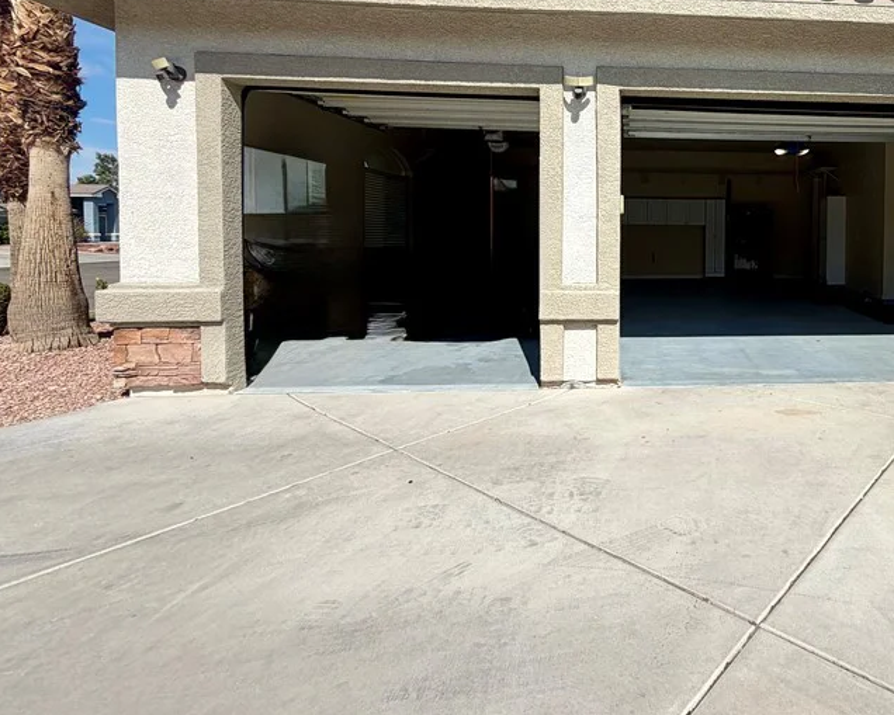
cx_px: 692
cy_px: 249
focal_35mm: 22
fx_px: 582
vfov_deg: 61.9
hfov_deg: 69.1
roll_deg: +0.0
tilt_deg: -1.6
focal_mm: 2.22
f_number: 2.2
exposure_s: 1/1259
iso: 20
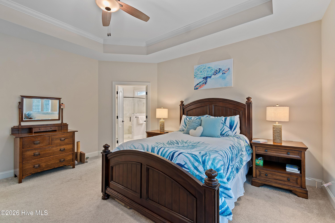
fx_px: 140
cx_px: 168
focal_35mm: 15
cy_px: 112
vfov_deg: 77.3
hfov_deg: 100.4
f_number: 4.5
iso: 100
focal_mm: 10
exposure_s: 1/1.25
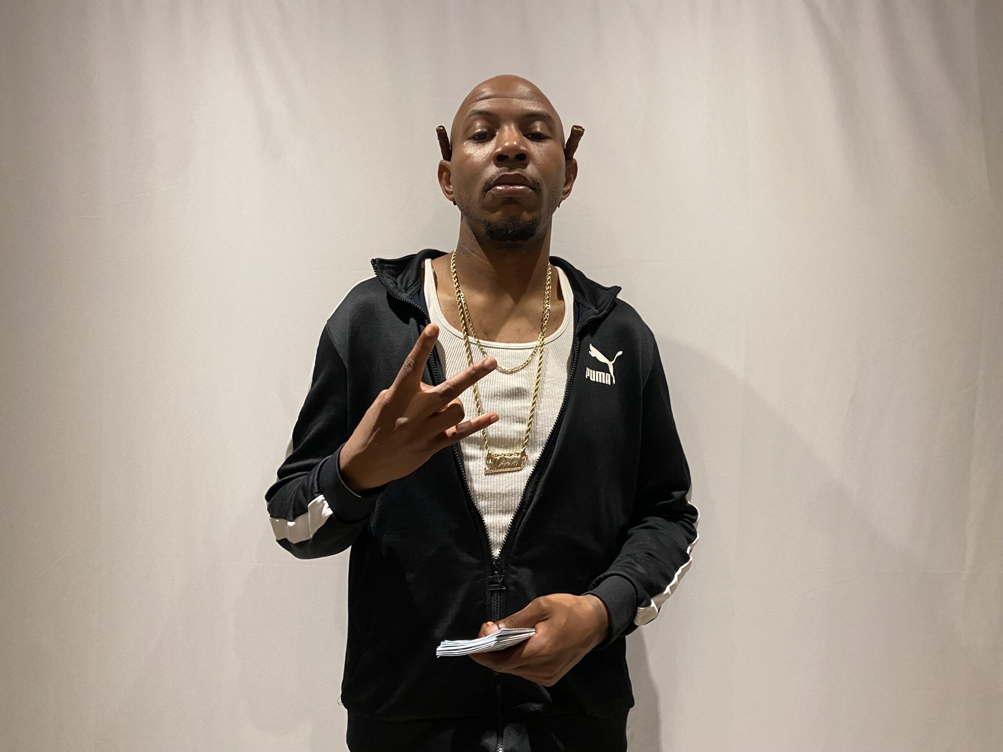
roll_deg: -2.2
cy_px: 376
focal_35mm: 26
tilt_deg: -0.6
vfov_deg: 53.1
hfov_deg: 67.3
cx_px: 502
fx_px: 753
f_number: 1.8
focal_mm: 4.25
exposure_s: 1/60
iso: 250
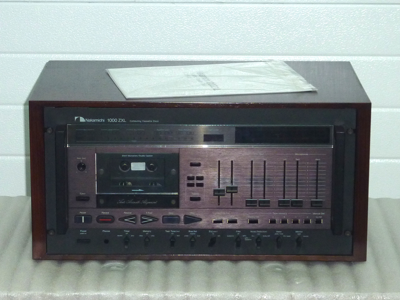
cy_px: 150
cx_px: 200
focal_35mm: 121
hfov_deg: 16.3
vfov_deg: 12.2
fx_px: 1398
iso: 200
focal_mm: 11
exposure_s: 1/30
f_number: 4.1
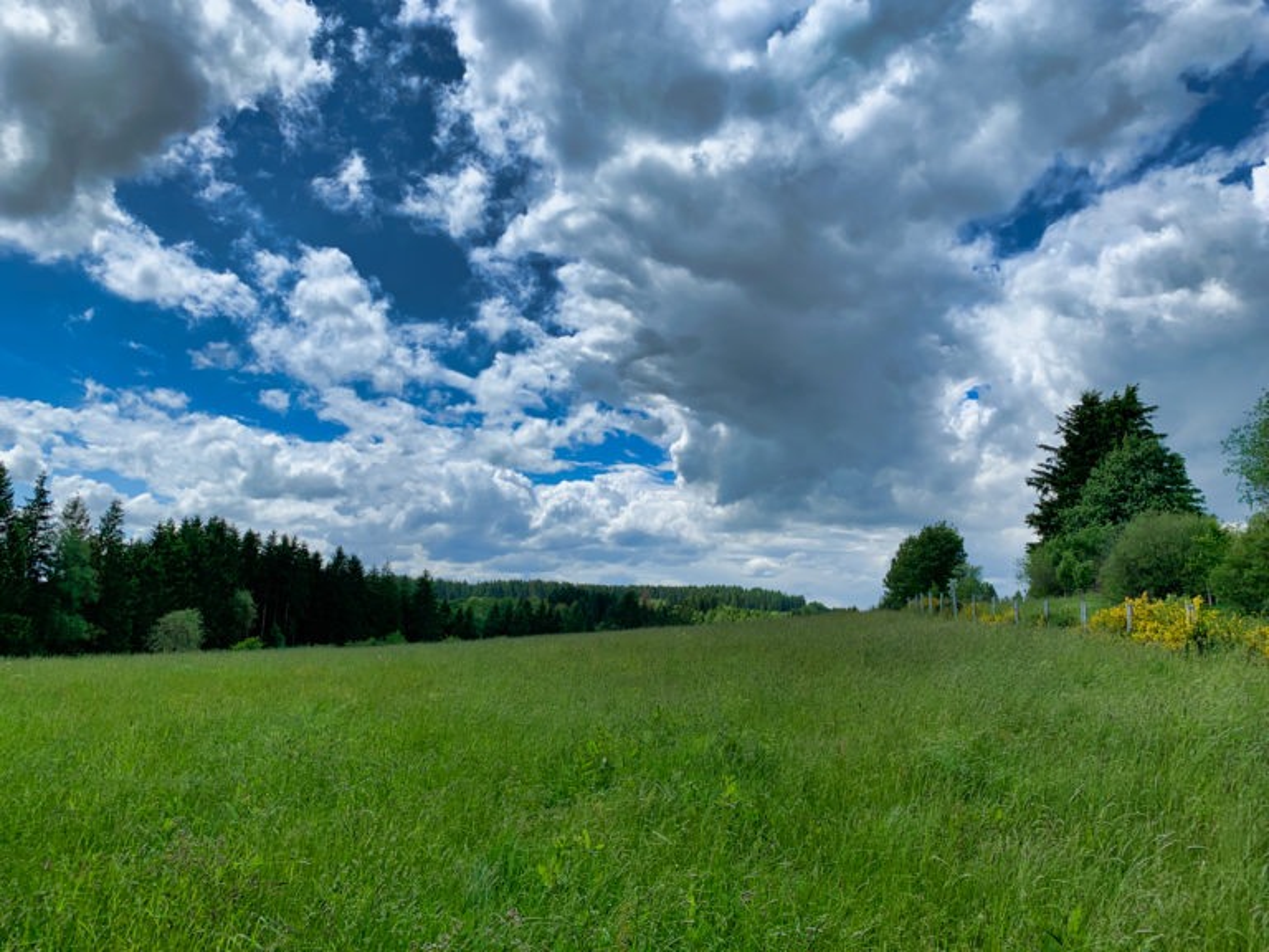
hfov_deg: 67.3
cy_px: 476
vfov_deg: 53.1
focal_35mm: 26
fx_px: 953
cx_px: 634
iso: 25
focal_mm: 4.25
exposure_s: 1/3521
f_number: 1.8
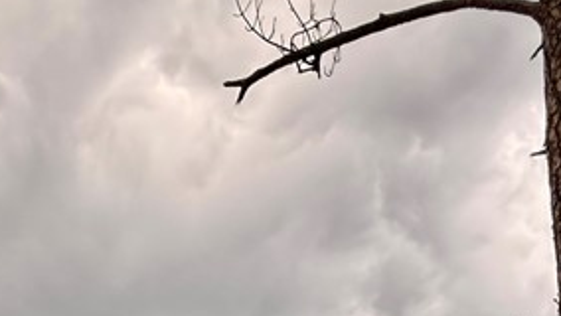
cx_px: 49
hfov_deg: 35.5
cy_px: 737
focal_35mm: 55
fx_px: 818
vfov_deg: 14.8
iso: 64
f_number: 2.2
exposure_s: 1/306
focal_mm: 2.22
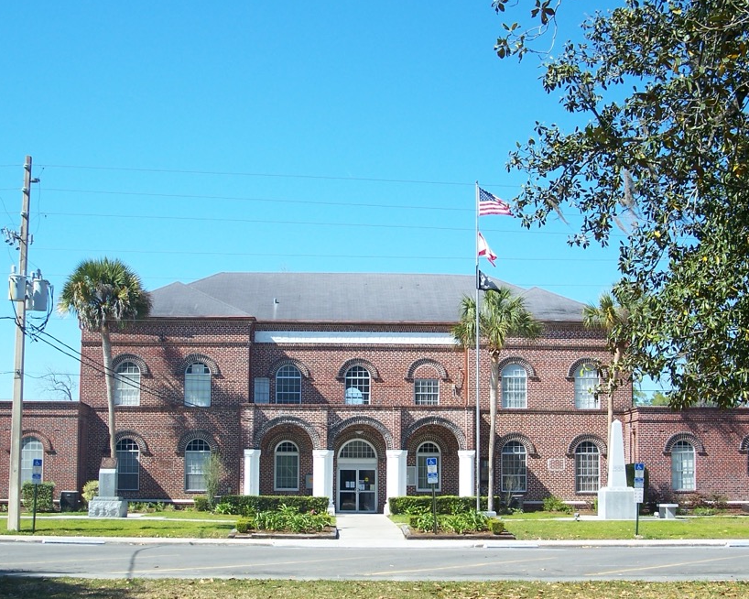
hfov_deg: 35.4
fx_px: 1175
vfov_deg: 28.4
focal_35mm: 53
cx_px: 367
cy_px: 401
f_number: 2.8
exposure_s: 1/640
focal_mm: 7.8
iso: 64
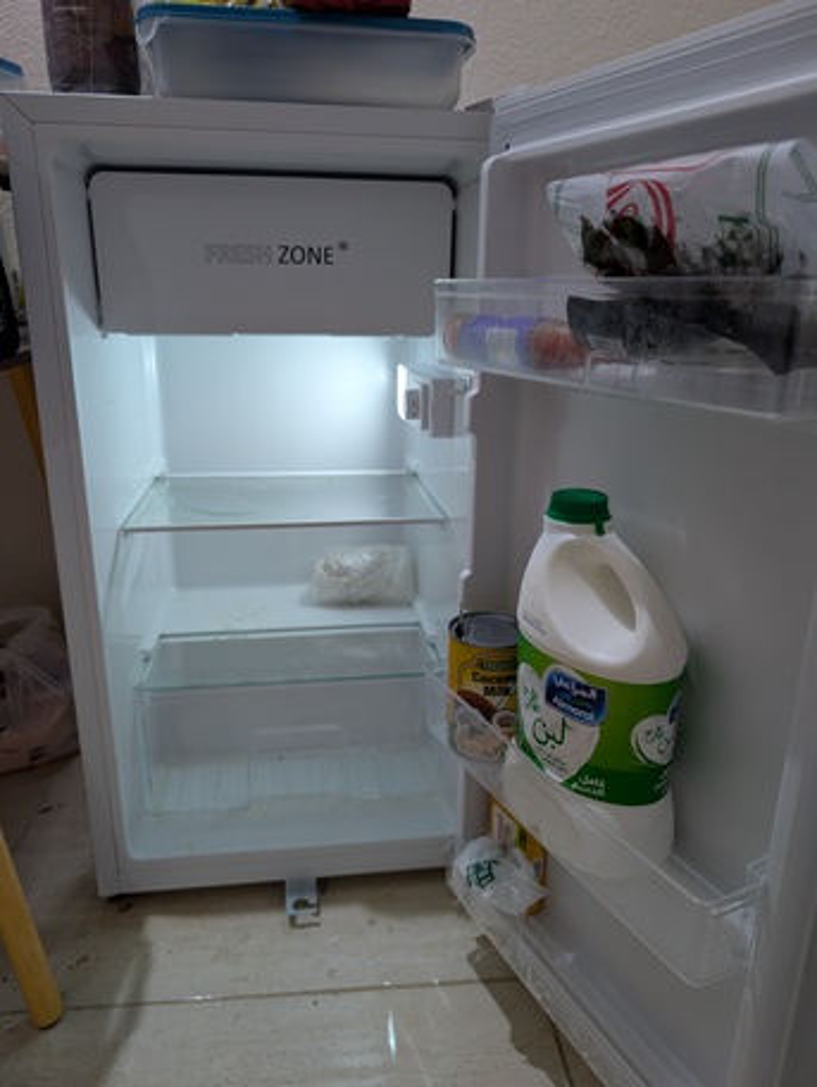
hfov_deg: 56.9
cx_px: 408
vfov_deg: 71.5
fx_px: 754
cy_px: 544
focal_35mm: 24
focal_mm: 6.9
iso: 174
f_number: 1.68
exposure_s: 1/40.4
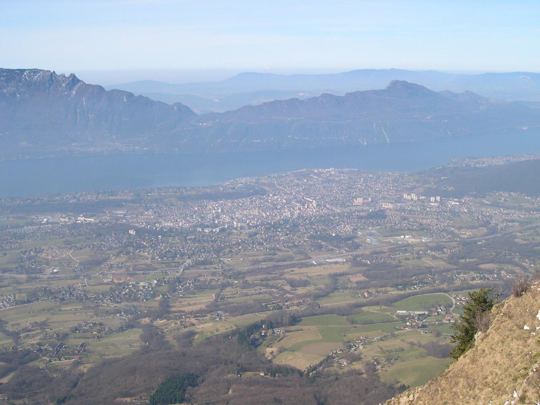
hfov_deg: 49.0
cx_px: 270
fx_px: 593
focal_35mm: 38
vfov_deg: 37.7
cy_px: 202
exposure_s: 1/169
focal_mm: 8
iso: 100
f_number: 7.6
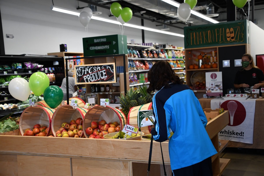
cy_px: 88
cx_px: 132
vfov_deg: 29.8
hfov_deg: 43.6
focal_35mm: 45
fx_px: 330
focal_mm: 30
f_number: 4
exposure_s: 1/200
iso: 1000
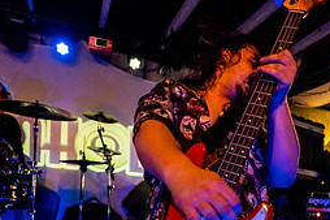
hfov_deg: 58.1
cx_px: 205
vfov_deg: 38.0
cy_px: 202
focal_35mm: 32
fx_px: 293
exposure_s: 1/160
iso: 3200
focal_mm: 14
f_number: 2.8
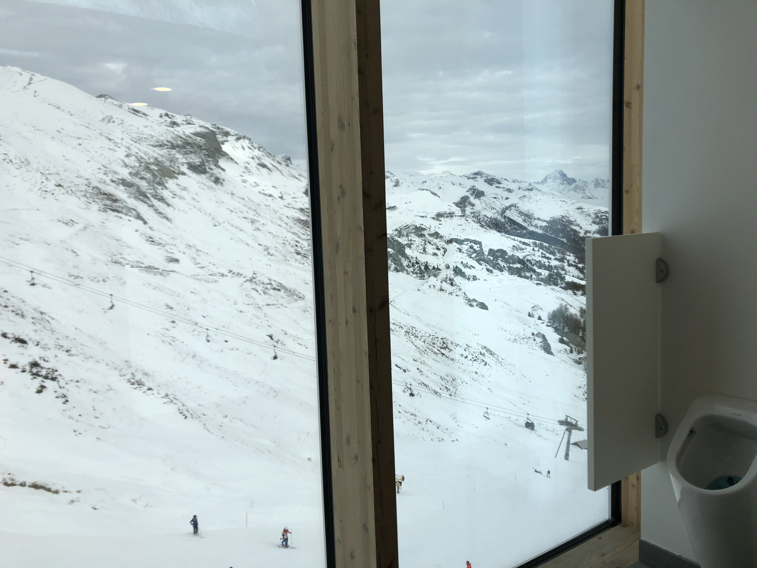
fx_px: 612
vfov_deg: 49.7
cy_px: 284
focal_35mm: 28
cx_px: 378
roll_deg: +2.9
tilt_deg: -8.7
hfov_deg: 63.4
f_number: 1.8
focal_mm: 4
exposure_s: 1/1230
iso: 20
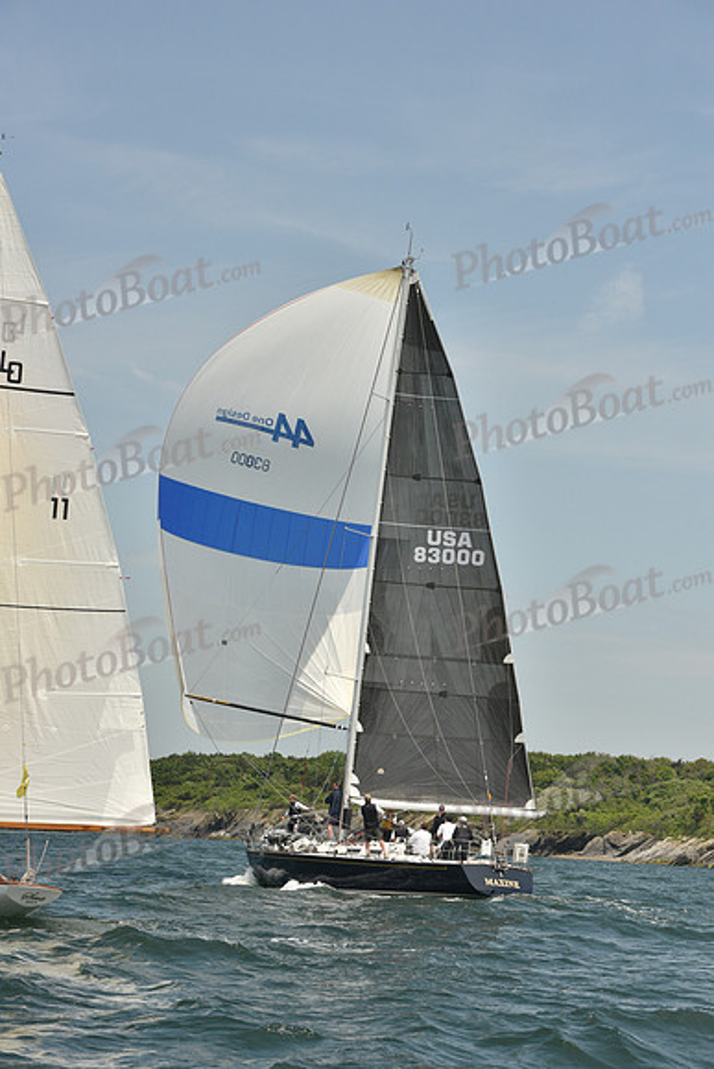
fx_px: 2973
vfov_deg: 20.4
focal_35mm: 100
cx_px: 357
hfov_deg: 13.7
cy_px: 534
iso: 400
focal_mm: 100
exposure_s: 1/1600
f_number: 9
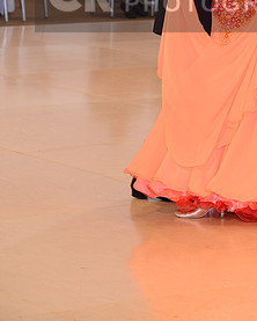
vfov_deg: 9.3
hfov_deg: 7.5
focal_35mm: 206
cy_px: -6
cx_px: 195
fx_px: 1956
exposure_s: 1/250
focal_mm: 105
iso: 1250
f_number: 5.6
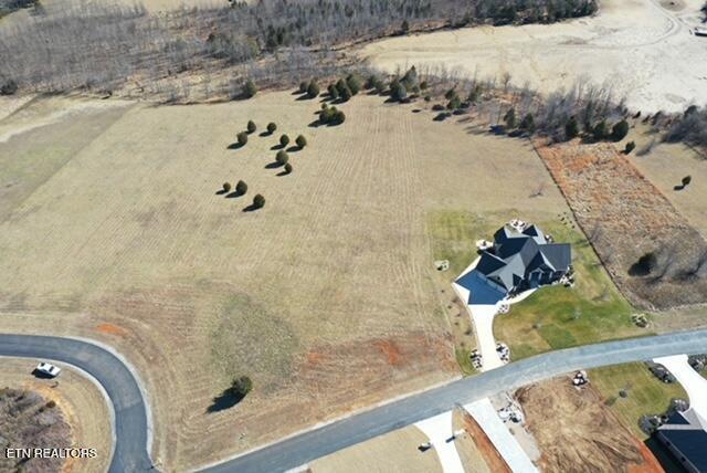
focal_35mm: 28
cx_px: 354
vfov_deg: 46.5
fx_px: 550
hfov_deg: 65.4
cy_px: 236
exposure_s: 1/240
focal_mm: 10.26
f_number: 5
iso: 100
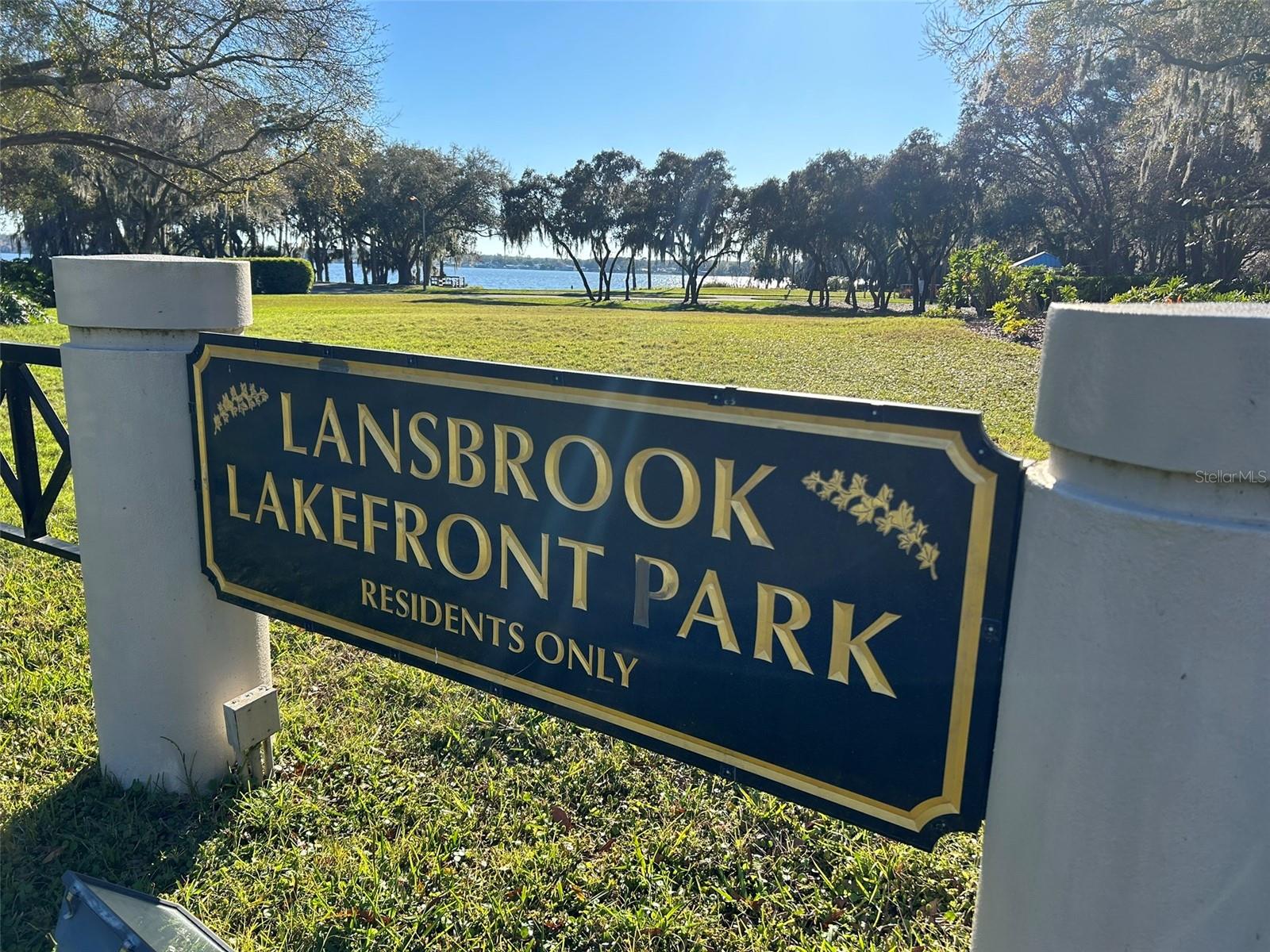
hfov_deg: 67.3
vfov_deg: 53.1
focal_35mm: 26
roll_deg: -1.6
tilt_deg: -12.6
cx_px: 635
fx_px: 954
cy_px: 476
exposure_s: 1/2208
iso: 50
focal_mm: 5.7
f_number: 1.5
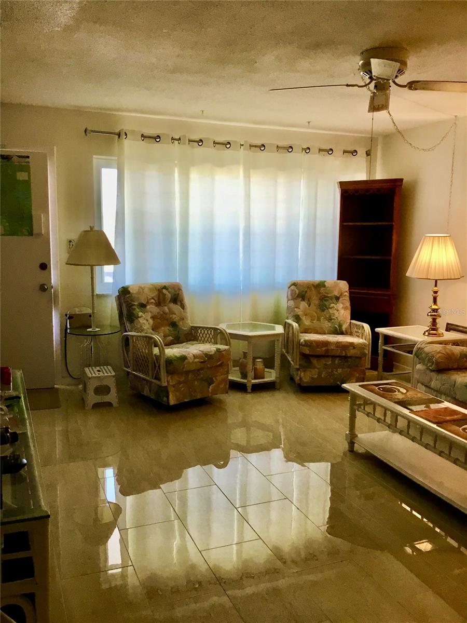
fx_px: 558
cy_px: 312
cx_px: 234
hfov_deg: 45.4
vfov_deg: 58.4
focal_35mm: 31
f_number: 2.4
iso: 25
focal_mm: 3.3
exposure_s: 1/30
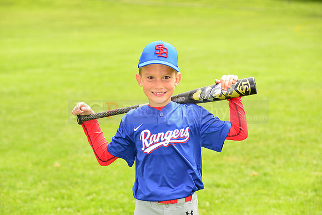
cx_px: 161
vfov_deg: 13.7
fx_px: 895
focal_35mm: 100
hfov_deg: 20.4
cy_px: 108
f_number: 5
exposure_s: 1/250
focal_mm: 100
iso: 100
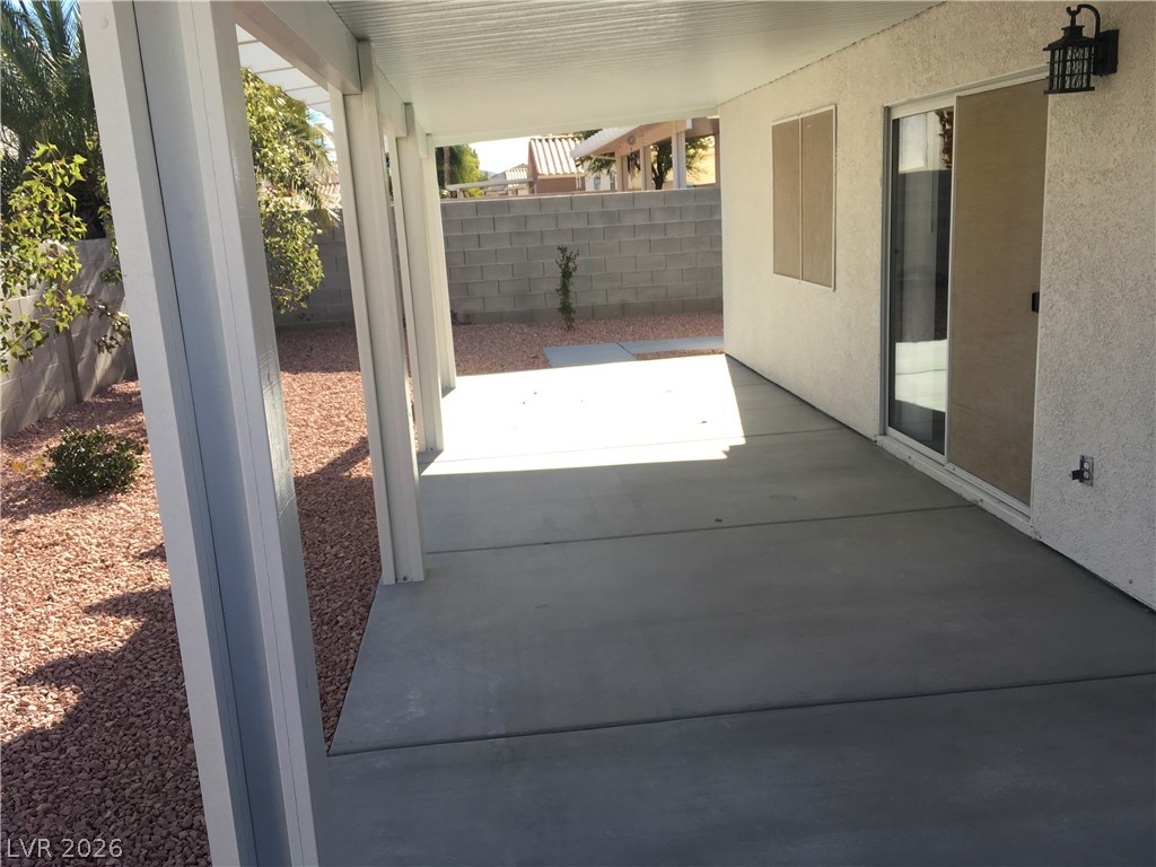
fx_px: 968
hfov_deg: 61.7
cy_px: 434
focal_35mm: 29
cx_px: 578
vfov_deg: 48.2
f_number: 2.2
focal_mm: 4.15
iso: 25
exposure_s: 1/499
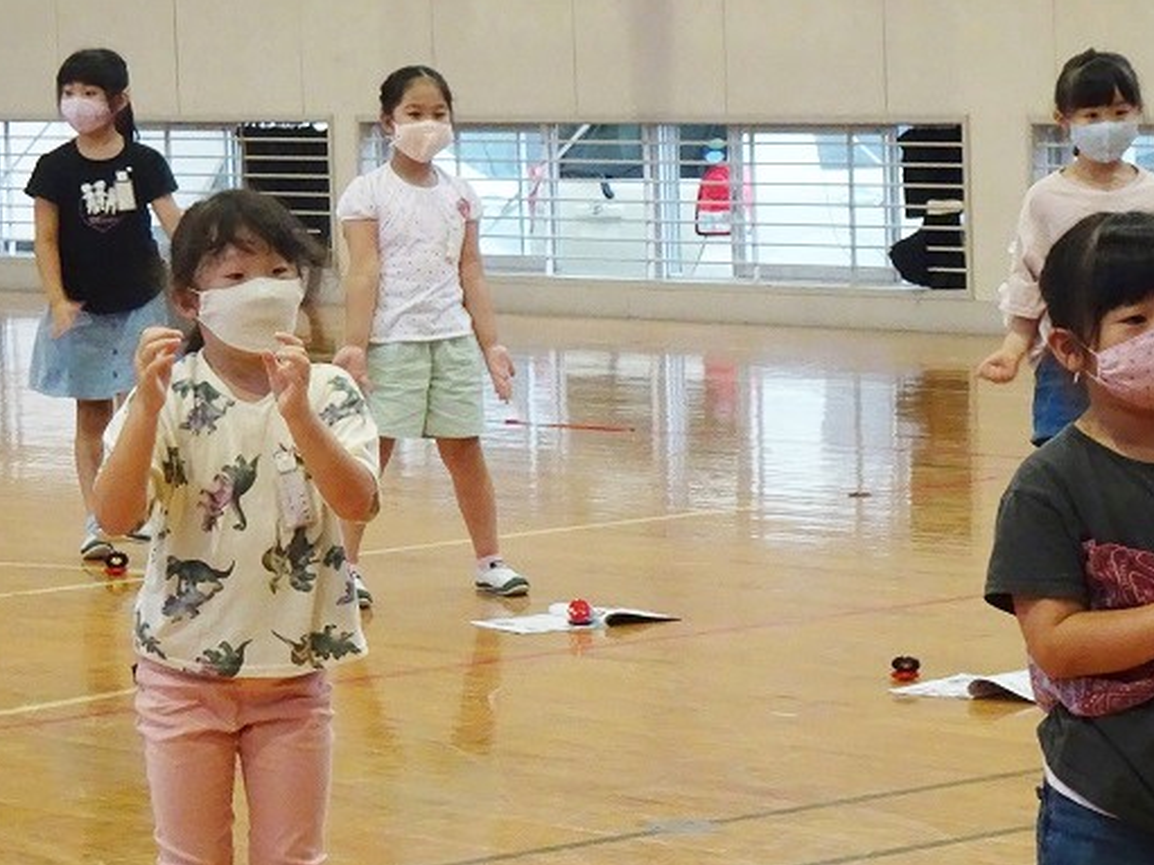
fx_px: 5433
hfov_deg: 12.1
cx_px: 535
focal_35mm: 163
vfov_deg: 9.1
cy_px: 554
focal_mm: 14.54
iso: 500
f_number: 5
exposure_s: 1/100
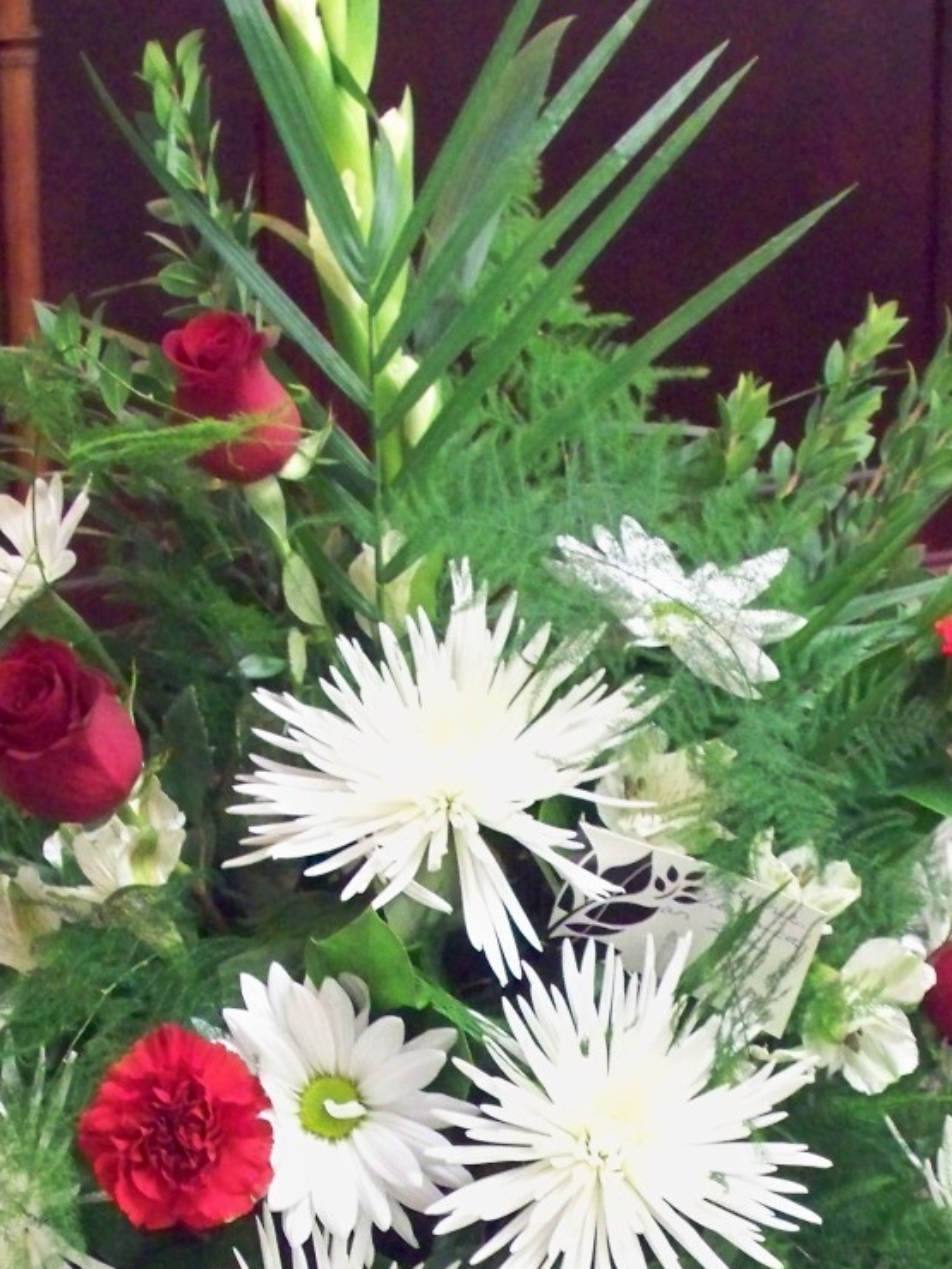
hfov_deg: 14.2
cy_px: 1104
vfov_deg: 18.6
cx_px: 475
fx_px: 3814
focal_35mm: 104
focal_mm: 9.86
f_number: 2.9
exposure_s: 1/30
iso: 1000
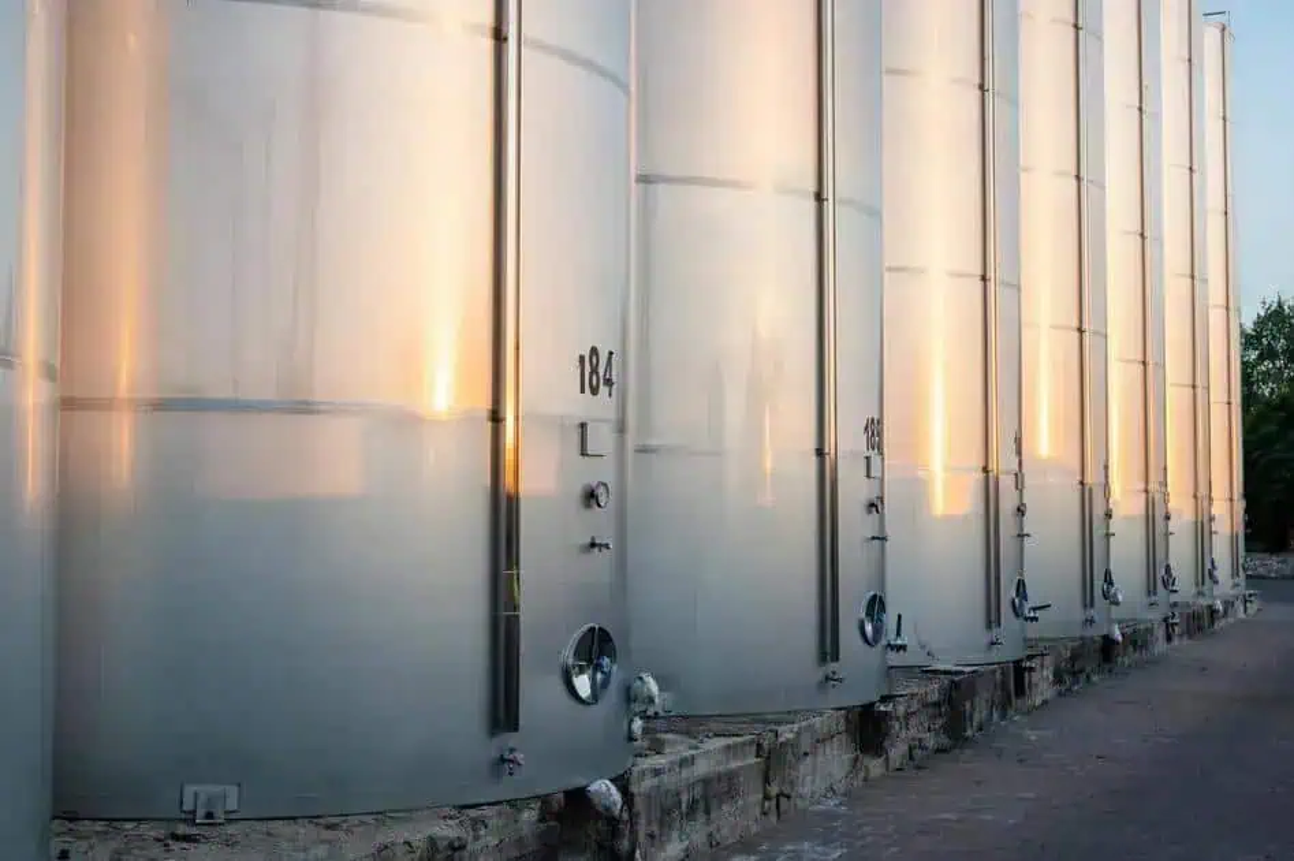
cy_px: 430
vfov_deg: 27.0
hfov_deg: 39.6
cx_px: 647
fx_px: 1796
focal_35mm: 50
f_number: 8
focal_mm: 50
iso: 200
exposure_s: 1/250
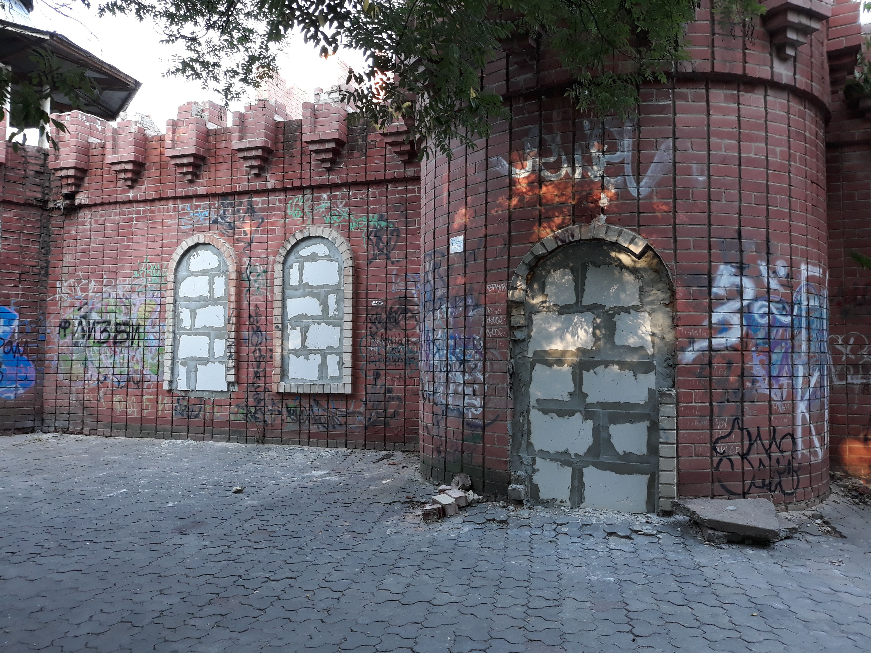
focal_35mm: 27
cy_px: 326
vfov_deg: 51.4
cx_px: 436
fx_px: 679
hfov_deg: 65.3
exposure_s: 1/50
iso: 50
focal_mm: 3.71
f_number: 1.7
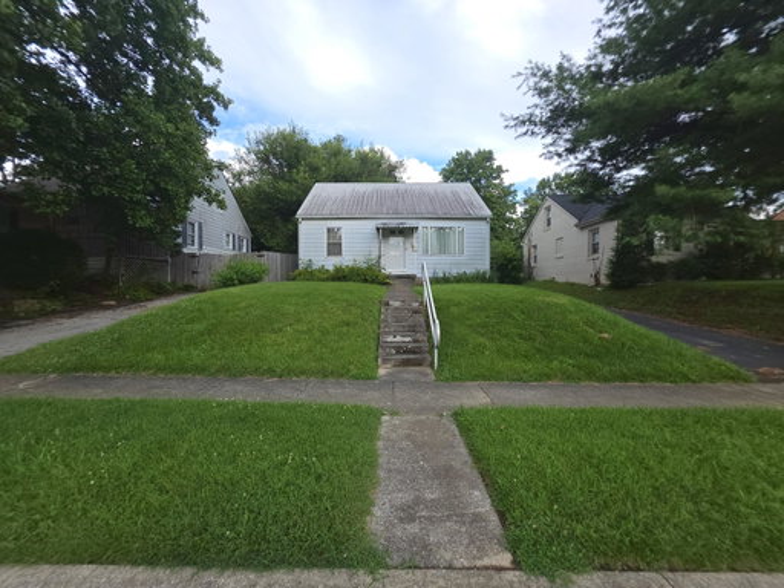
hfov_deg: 106.2
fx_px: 294
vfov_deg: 89.9
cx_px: 392
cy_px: 294
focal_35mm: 13
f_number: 1.9
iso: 16
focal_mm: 2.2
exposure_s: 1/211
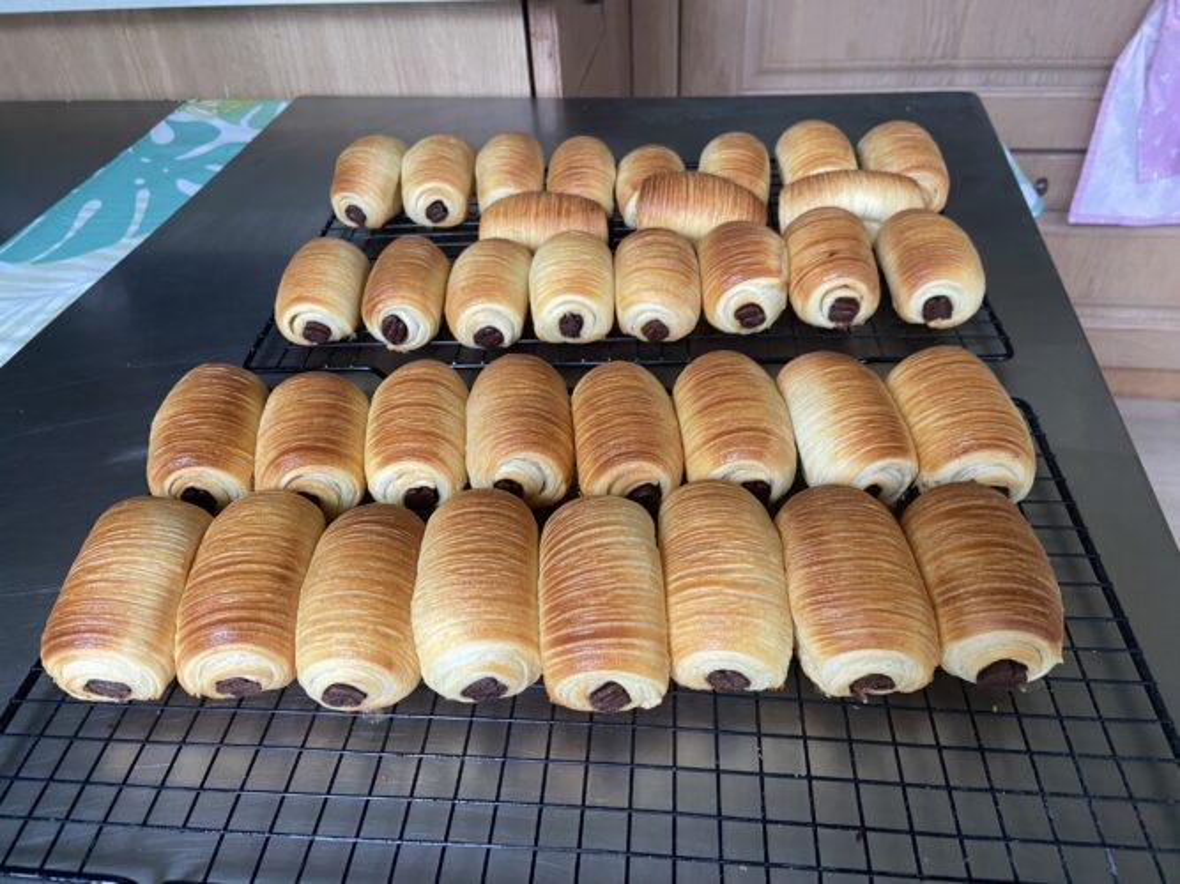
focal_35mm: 26
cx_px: 590
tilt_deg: -40.8
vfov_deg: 53.0
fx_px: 886
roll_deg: +4.8
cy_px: 442
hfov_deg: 67.3
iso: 125
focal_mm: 4.25
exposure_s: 1/84
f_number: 1.8
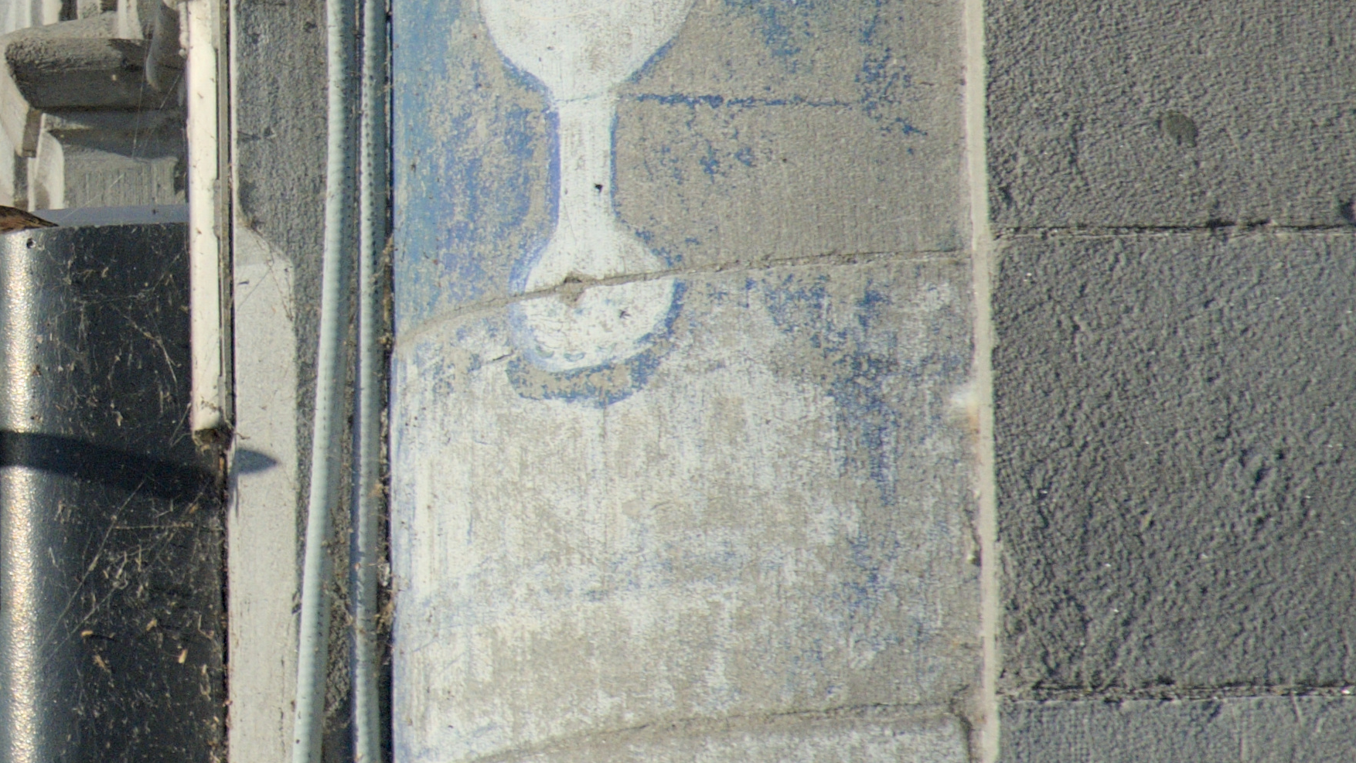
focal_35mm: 522
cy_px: 32
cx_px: -396
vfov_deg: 2.3
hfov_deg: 4.1
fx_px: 18771
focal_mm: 57.82
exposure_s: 1/1000
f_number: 5.6
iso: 100
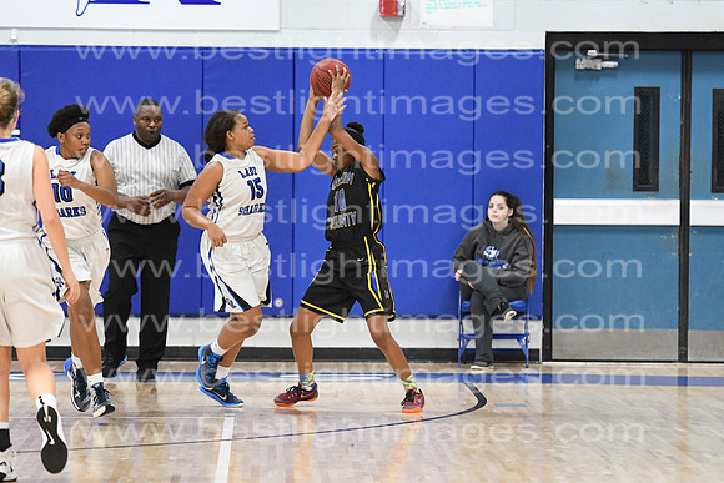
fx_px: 4375
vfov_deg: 6.3
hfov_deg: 9.5
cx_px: 362
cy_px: 242
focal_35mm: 218
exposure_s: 1/640
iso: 5000
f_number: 3.2
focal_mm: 145
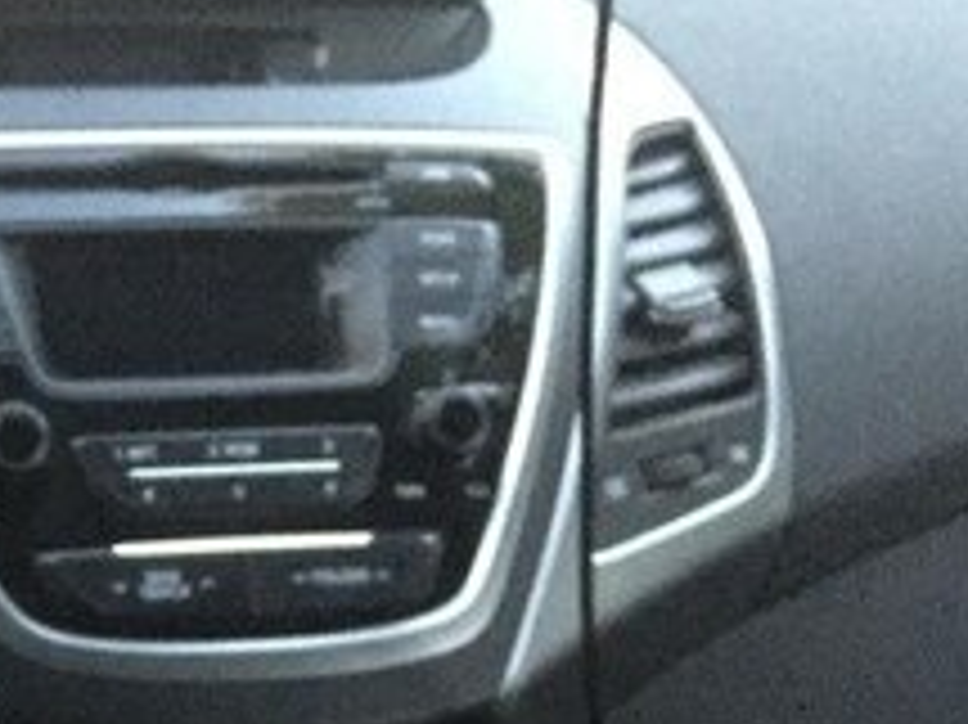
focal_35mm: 89
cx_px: -410
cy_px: 1068
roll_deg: -2.9
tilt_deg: -26.9
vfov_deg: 15.4
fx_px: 2487
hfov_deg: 19.6
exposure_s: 1/17
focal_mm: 4.15
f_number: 2.2
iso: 1000
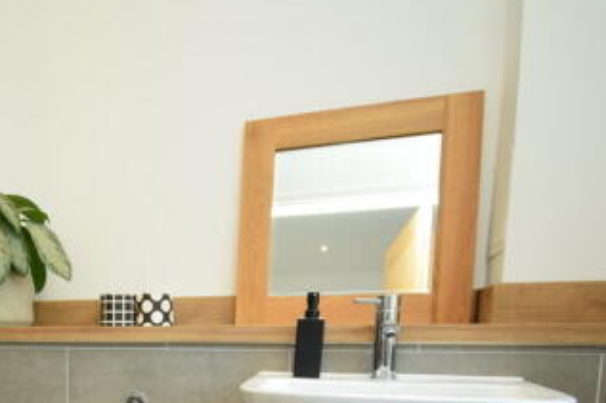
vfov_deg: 37.5
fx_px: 522
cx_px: 104
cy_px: 408
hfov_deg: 55.2
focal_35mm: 31
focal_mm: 10
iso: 800
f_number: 4.5
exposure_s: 1/100
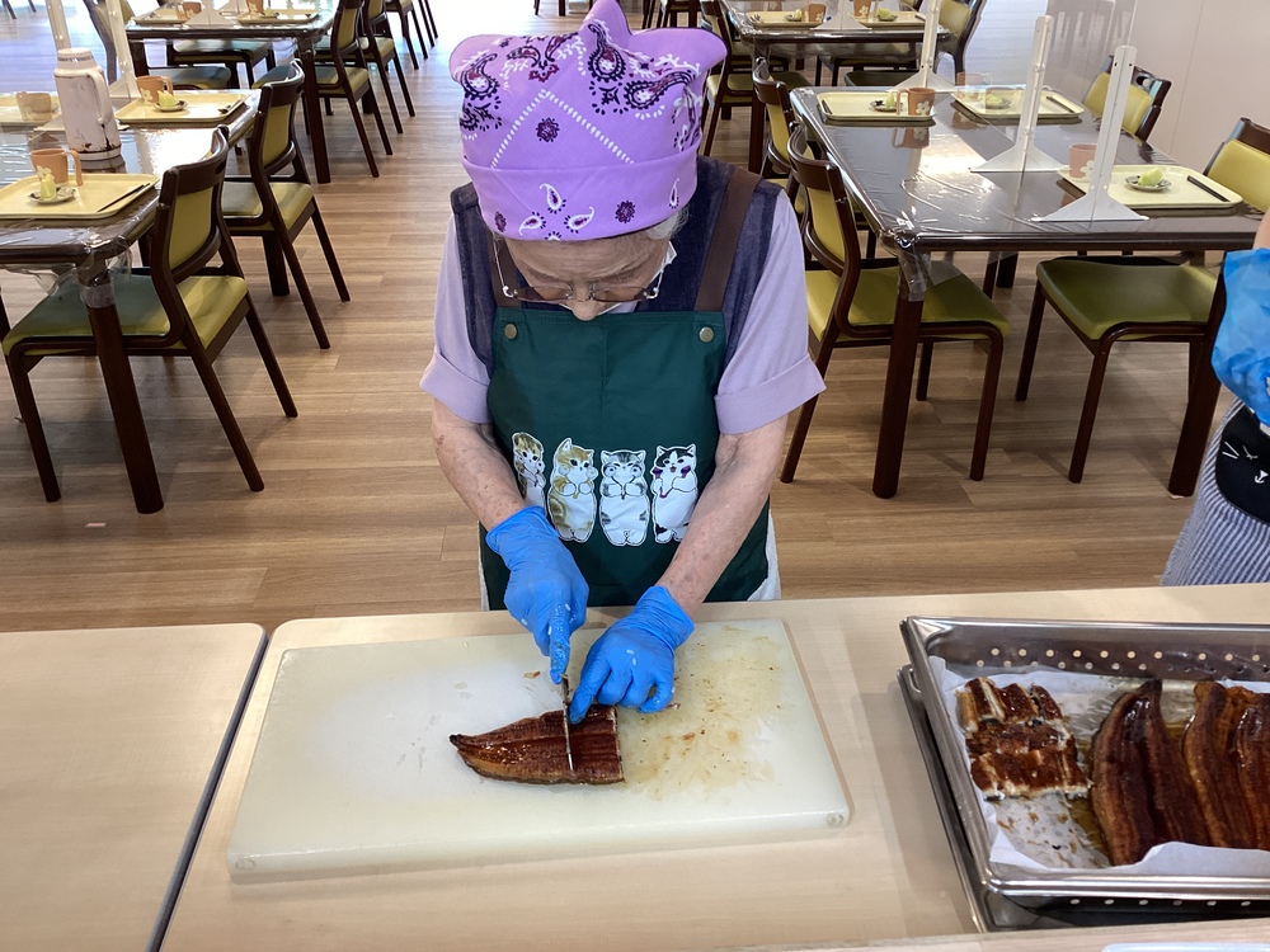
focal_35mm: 31
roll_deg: +1.3
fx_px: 1137
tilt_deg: -29.0
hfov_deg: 58.4
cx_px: 635
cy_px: 476
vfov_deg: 45.4
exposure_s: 1/50
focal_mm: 3.3
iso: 100
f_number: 2.4
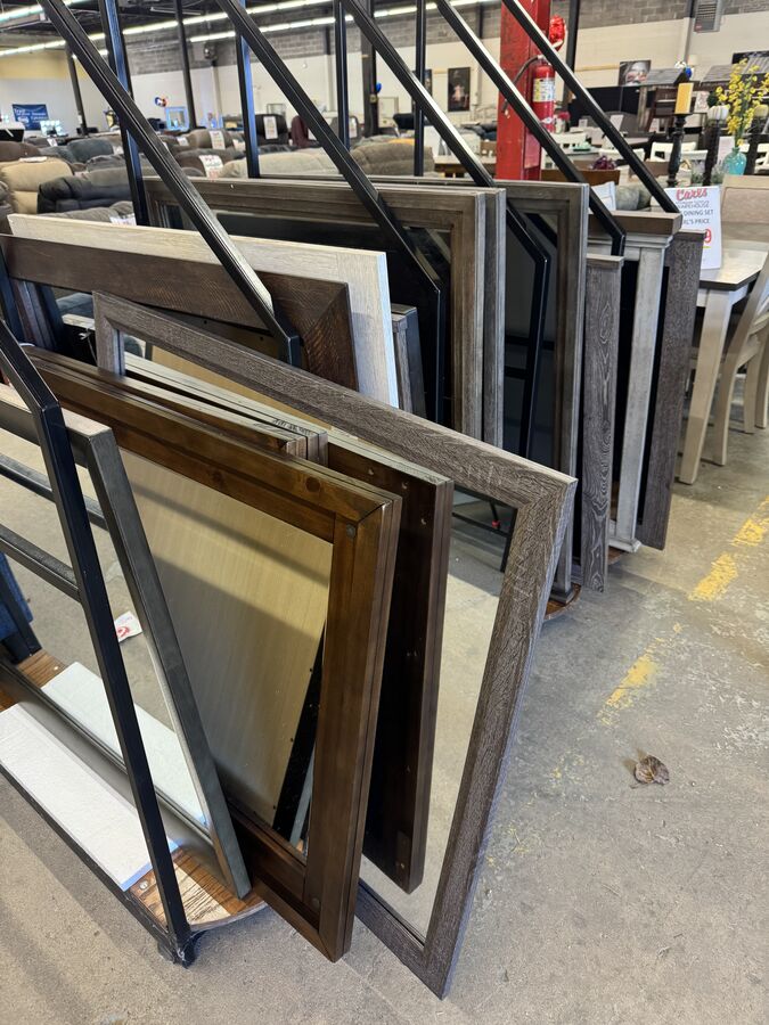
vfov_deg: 71.6
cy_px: 512
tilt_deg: -30.0
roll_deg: +2.1
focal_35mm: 24
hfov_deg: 56.8
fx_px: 711
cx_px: 384
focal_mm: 6.76
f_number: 1.78
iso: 320
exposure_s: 1/41
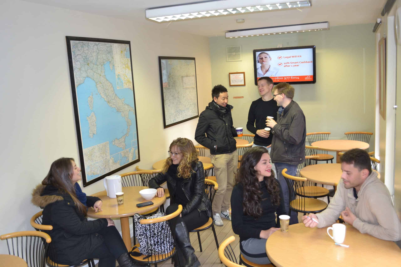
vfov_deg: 40.0
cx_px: 200
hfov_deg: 57.2
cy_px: 134
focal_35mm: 33
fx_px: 368
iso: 400
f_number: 3.8
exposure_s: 1/30
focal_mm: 22
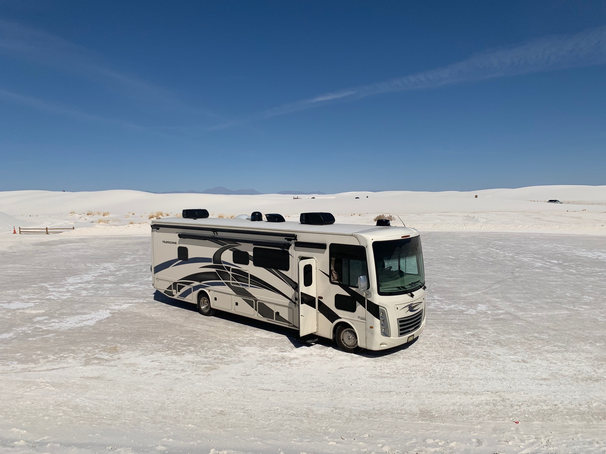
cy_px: 227
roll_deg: -0.1
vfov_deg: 53.1
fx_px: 455
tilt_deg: -3.0
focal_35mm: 26
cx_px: 303
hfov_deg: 67.3
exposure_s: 1/8696
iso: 25
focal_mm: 4.25
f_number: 1.8
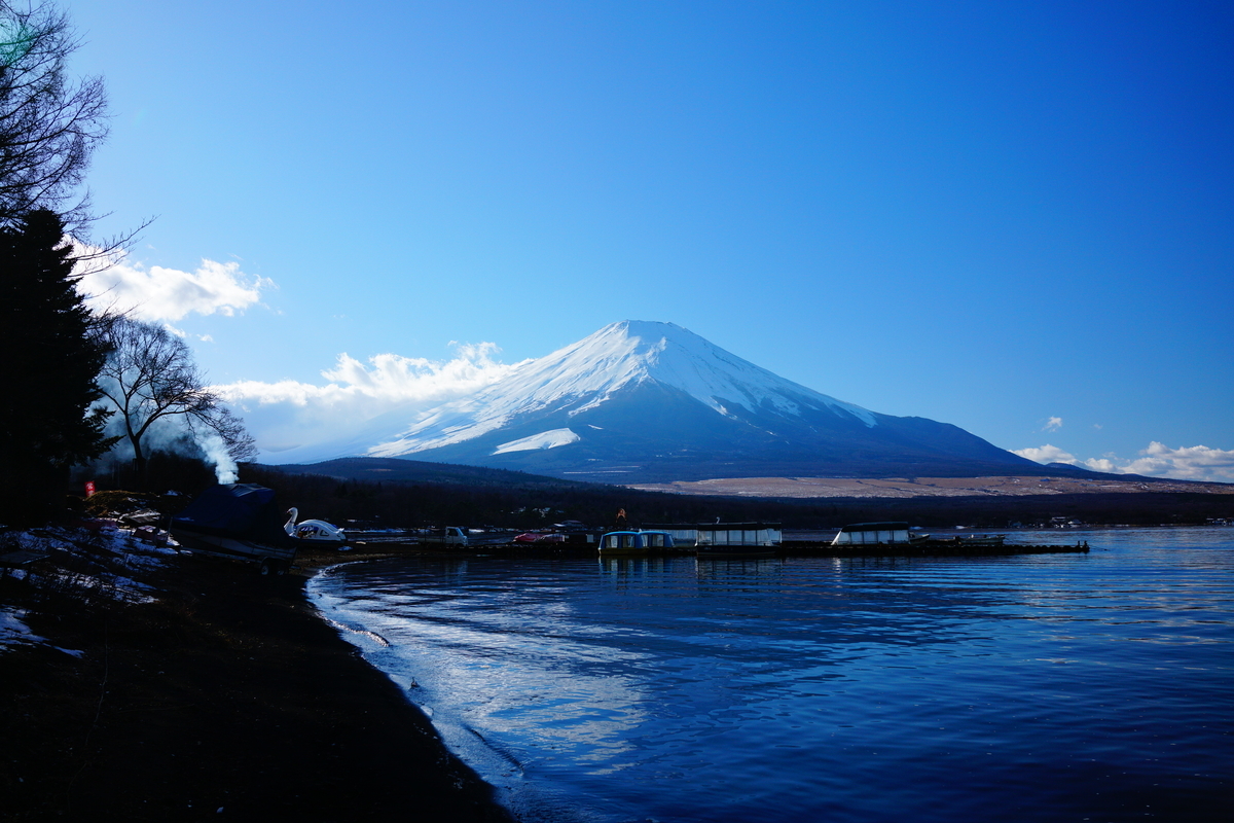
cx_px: 617
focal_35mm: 35
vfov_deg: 37.9
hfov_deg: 54.4
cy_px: 412
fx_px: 1200
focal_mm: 35
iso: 500
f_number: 8
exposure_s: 1/640
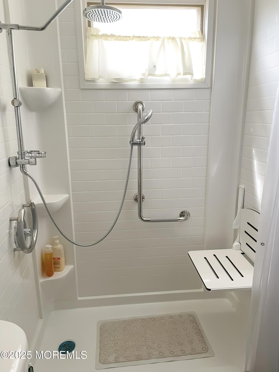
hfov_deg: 53.1
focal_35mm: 26
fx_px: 279
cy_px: 186
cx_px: 140
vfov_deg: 67.3
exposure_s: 1/60
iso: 160
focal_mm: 4.2
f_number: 1.6
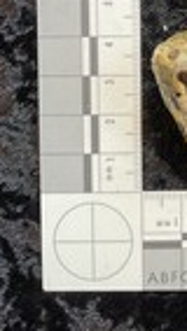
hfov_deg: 13.3
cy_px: 52
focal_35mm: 78
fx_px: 687
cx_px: 376
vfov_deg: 26.5
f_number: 1.8
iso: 50
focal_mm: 3
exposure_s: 1/50
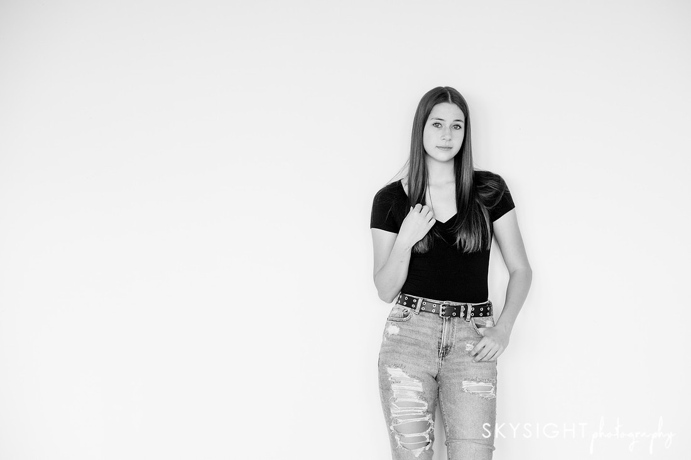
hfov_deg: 37.6
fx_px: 1016
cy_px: 225
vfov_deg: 25.5
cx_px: 360
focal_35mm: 53
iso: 640
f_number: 3.2
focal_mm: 50
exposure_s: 1/160
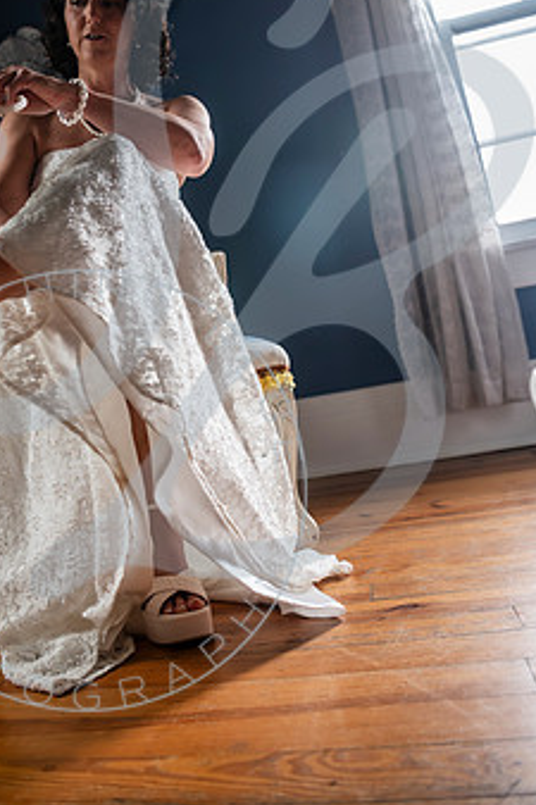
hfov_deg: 40.7
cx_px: 193
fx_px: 715
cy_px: 310
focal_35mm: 32
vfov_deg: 58.1
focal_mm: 24
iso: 1600
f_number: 2.8
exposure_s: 1/160
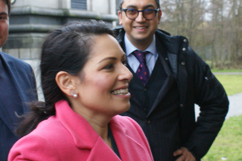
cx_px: 123
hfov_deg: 18.4
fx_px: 746
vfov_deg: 12.3
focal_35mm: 111
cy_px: 31
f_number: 4.5
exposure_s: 1/40
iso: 400
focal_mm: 28
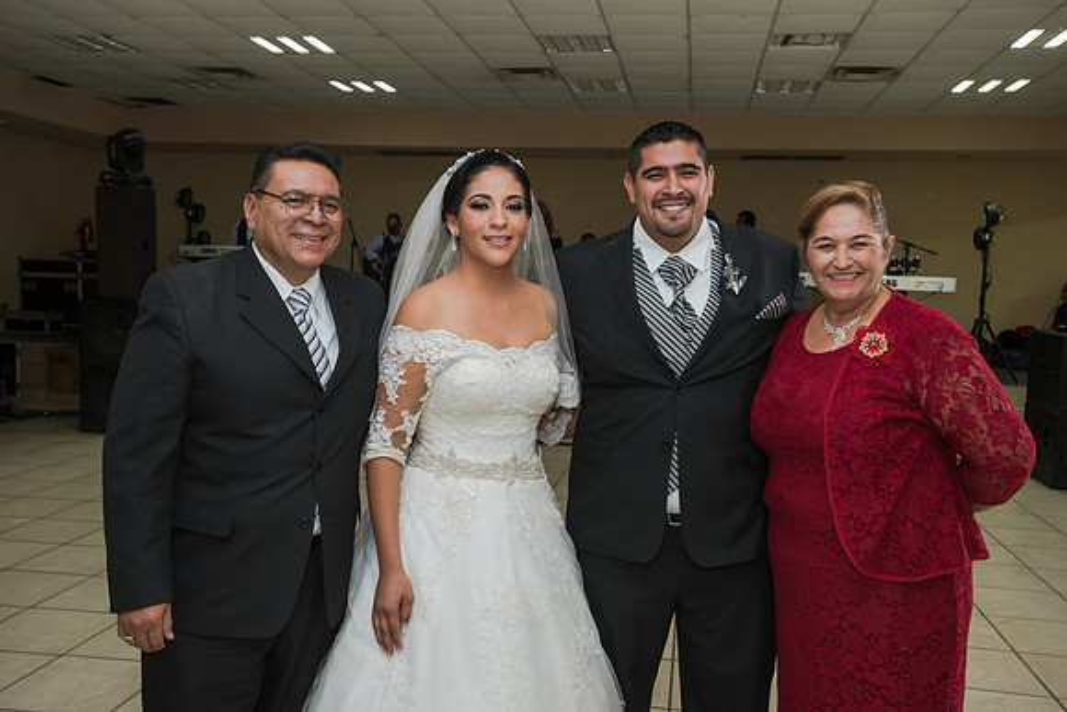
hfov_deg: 54.4
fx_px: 1038
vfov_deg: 37.9
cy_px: 356
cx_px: 534
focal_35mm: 35
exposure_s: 1/100
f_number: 4
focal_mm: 35
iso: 1600
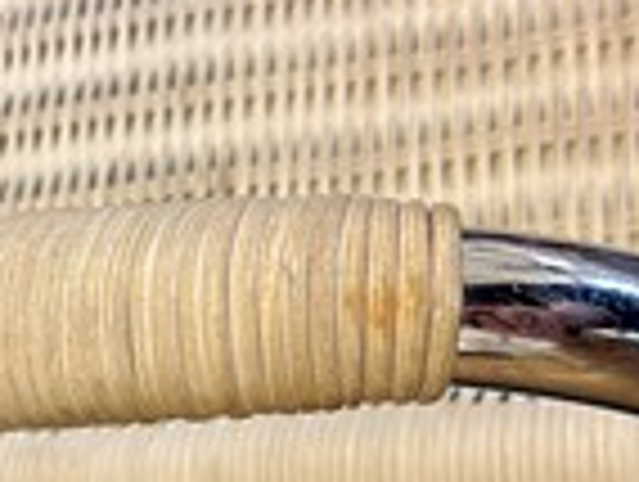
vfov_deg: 20.0
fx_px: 1350
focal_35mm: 73
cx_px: 194
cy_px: 401
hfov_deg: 26.4
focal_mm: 5.1
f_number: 1.6
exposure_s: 1/50
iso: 100
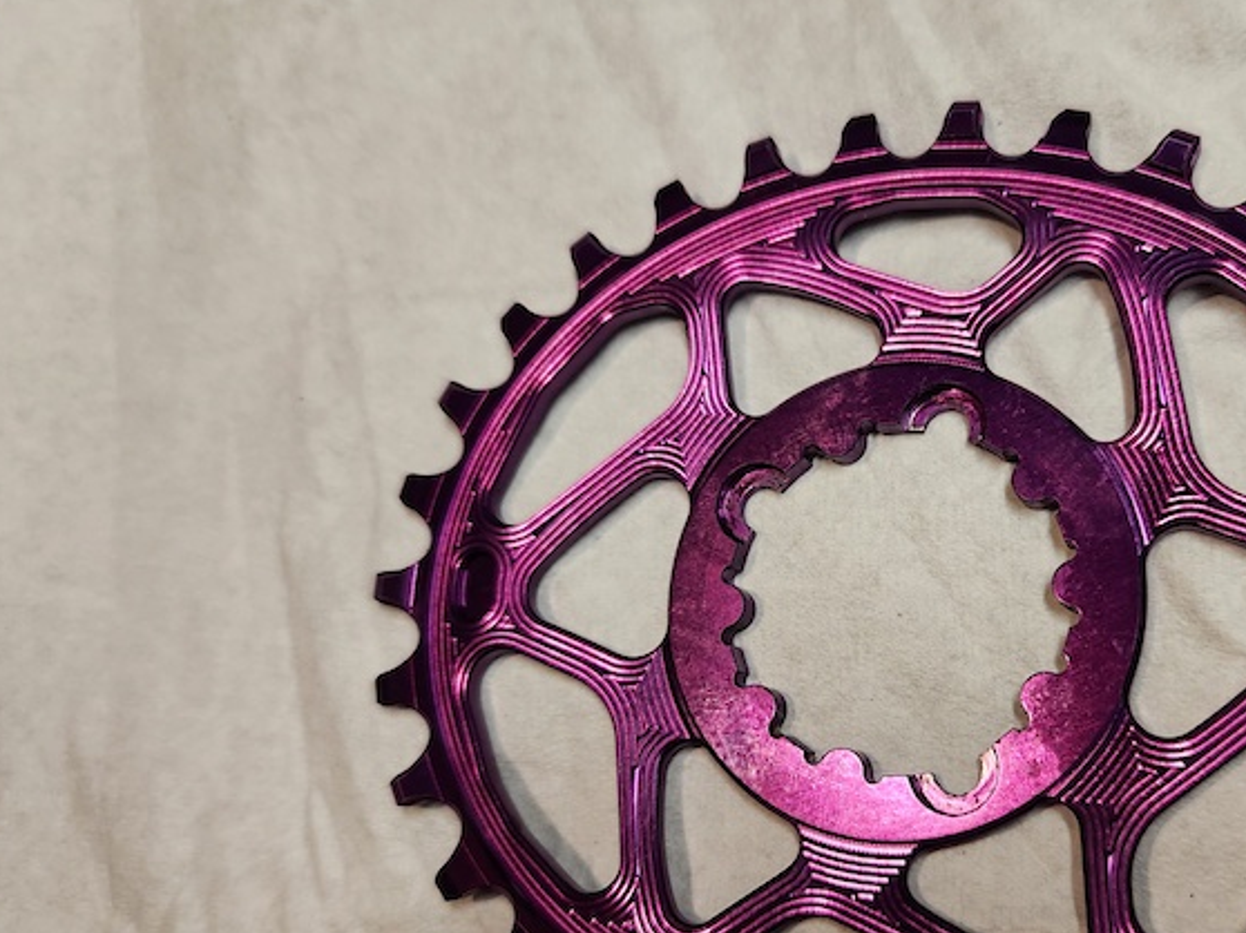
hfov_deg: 53.9
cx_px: 862
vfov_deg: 42.7
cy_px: 567
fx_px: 1187
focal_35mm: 33
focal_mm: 5.4
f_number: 1.8
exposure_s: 1/120
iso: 500
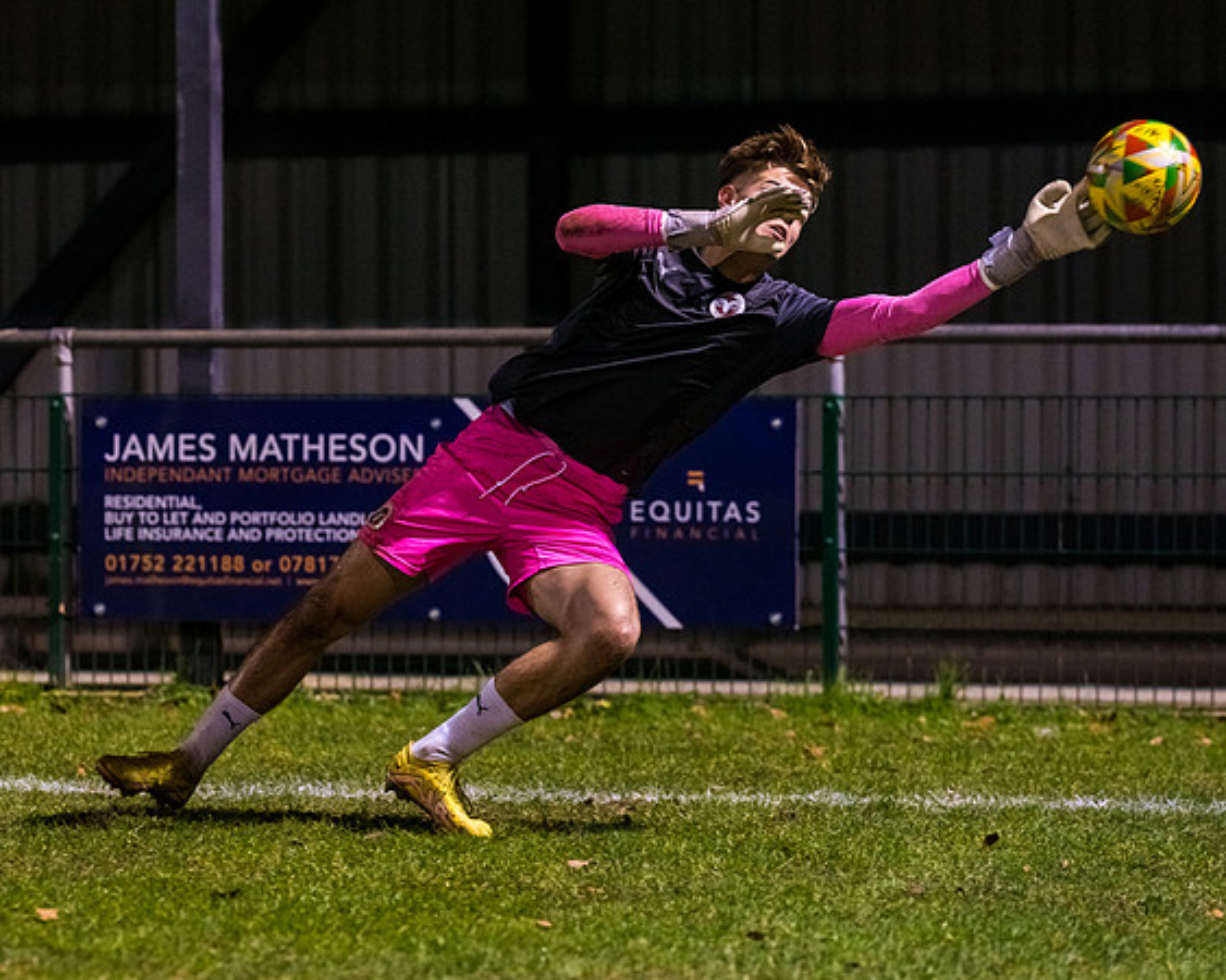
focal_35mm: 182
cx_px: 352
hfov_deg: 10.6
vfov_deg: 8.5
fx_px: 6618
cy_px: 512
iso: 2000
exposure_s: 1/640
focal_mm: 135
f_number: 2.8
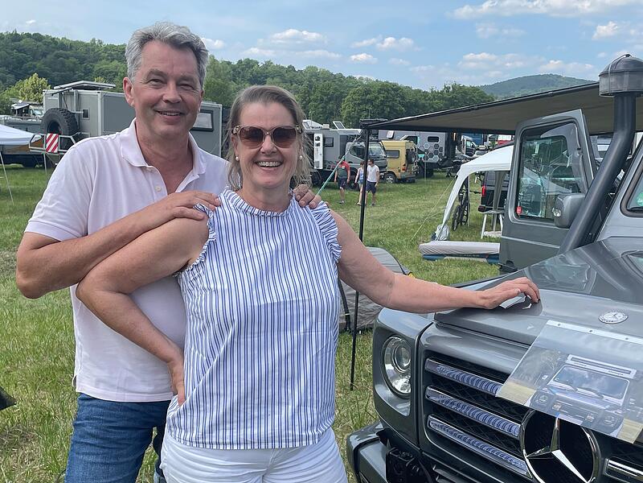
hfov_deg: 67.3
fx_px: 483
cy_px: 242
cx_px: 322
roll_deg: -2.1
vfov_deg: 53.1
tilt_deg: -9.4
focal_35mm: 26
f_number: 1.6
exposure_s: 1/2681
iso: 32
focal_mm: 4.2
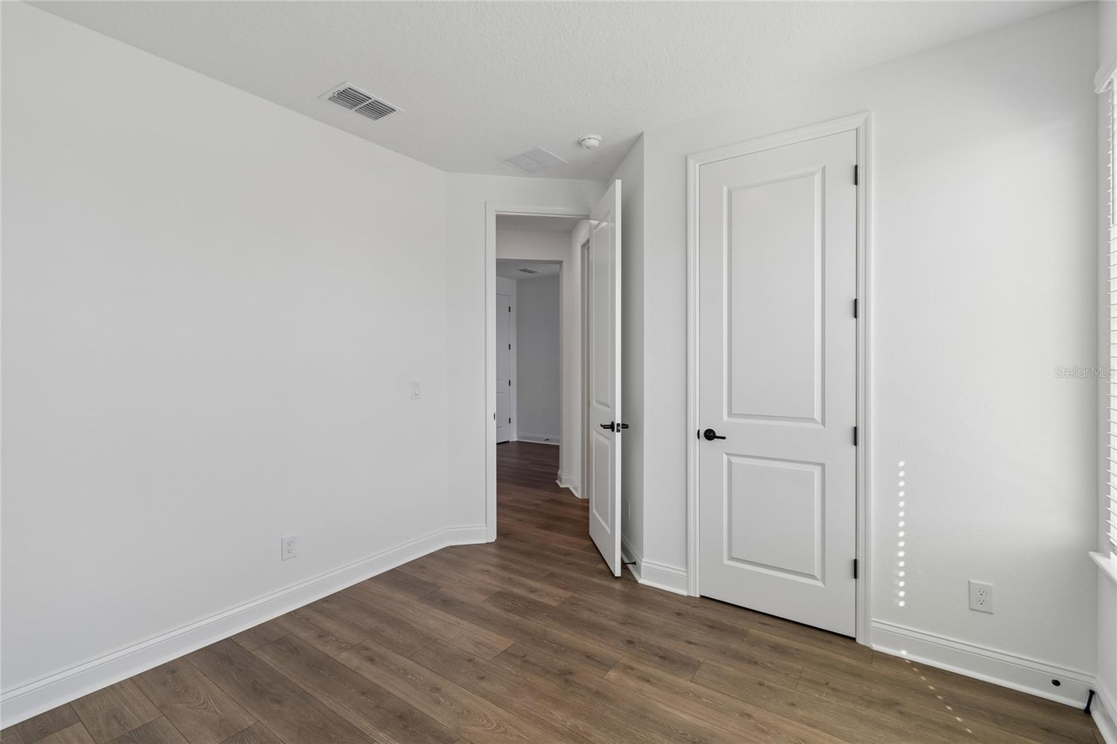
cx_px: 558
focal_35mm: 15
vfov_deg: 77.3
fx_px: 465
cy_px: 372
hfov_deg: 100.4
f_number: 7.1
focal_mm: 10
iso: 100
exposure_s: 1/100
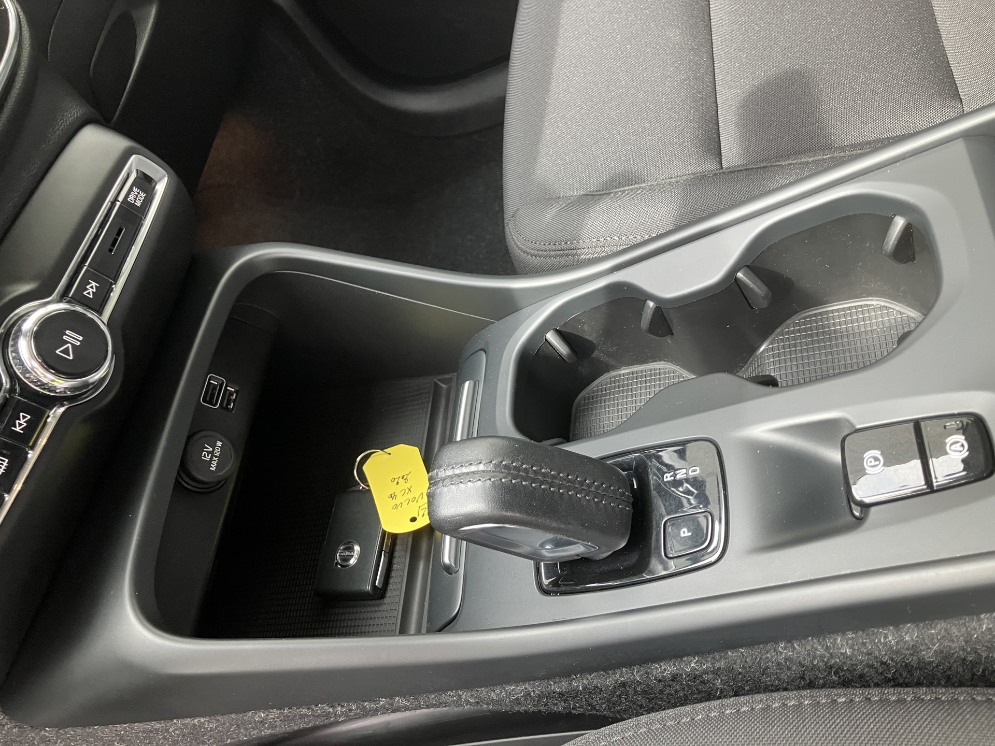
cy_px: 373
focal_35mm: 28
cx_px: 498
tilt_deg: -45.4
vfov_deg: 49.7
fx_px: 805
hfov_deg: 63.4
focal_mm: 3.99
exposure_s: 1/60
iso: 100
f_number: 1.8
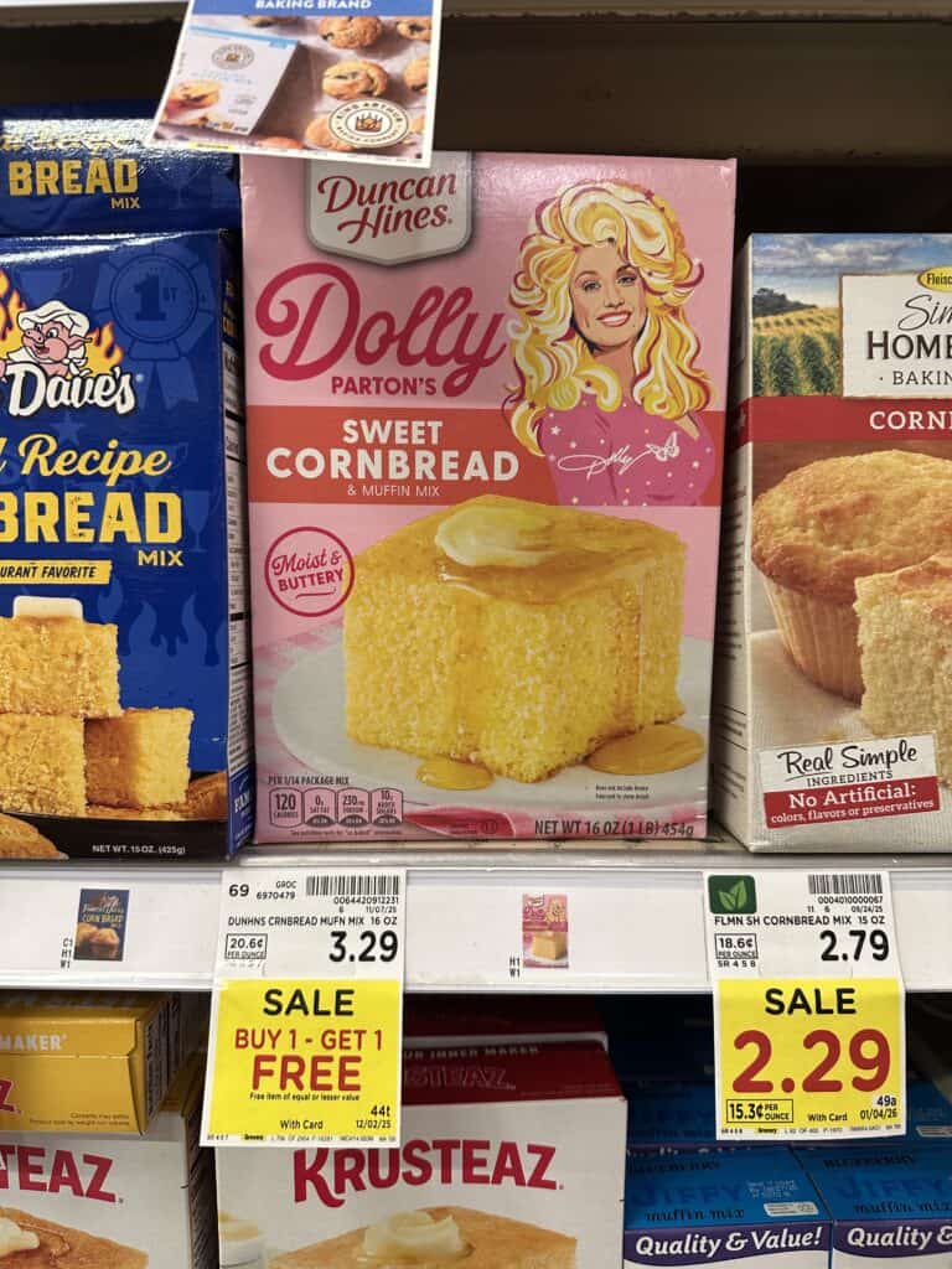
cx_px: 476
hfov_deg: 56.8
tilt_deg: -5.7
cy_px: 634
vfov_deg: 71.6
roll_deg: -0.7
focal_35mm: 24
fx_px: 880
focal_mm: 6.86
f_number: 1.78
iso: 200
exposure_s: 1/60
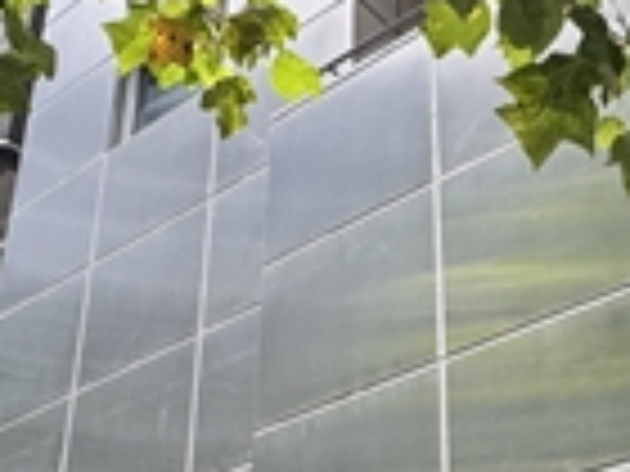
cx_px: 482
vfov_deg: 23.8
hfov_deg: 31.5
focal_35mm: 60
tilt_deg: +26.7
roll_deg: +3.6
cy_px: 414
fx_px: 1092
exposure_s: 1/403
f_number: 2.2
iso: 40
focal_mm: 2.22
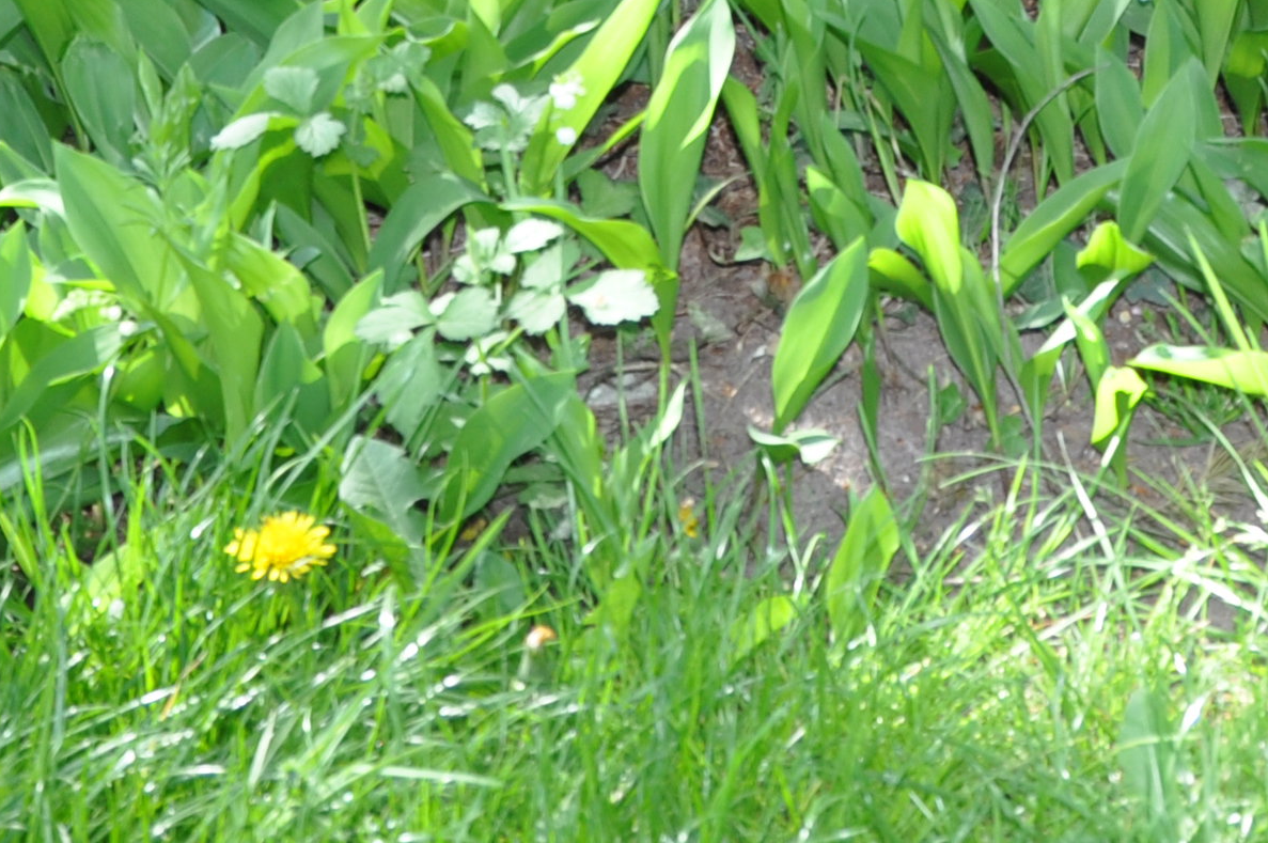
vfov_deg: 10.0
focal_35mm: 130
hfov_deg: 15.8
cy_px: -593
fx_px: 4574
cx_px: 466
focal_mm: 24
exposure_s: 1/40
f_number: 5.6
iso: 200
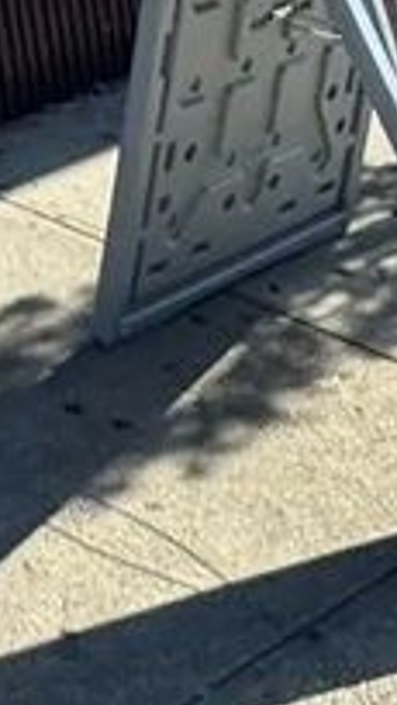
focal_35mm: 102
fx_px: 1906
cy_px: -1125
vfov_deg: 13.3
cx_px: -680
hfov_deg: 9.8
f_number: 2.2
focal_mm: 2.22
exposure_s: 1/548
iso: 40
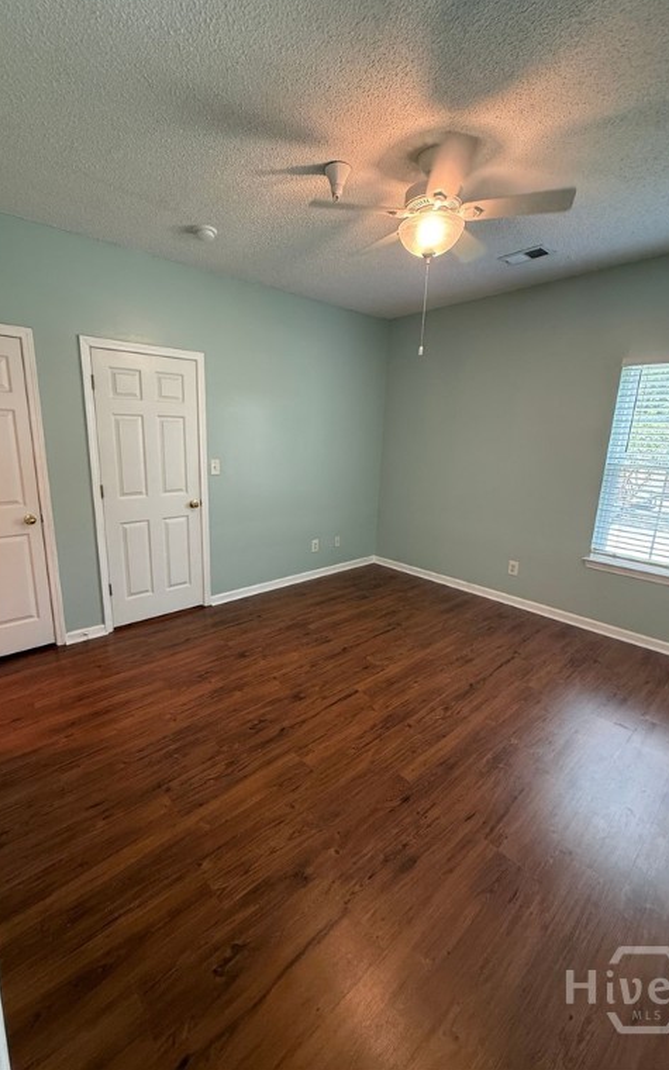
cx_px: 306
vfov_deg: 101.5
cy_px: 531
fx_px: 438
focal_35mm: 15
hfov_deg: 74.6
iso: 250
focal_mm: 2.22
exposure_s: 1/60
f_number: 2.2
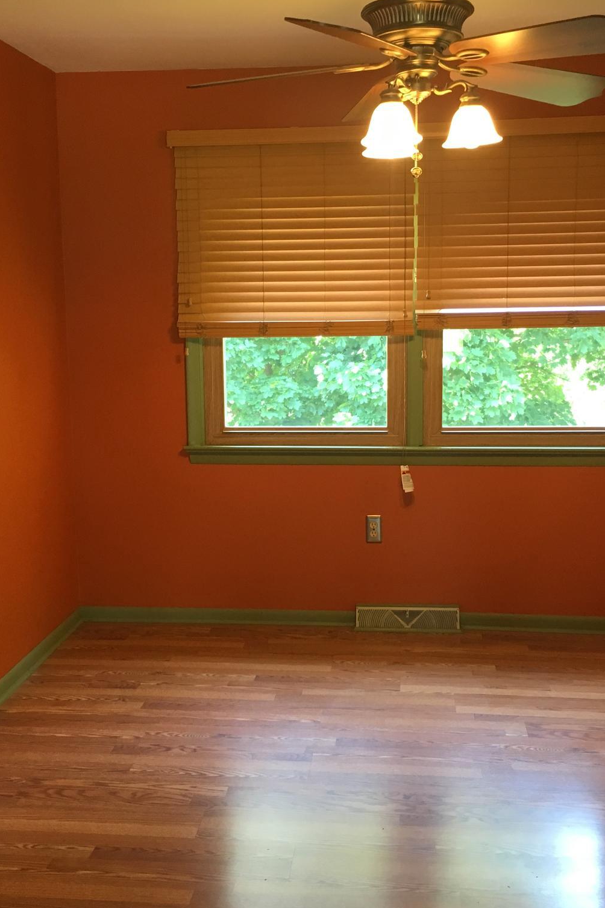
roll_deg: +1.1
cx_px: 287
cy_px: 458
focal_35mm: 41
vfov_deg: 47.4
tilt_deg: -7.9
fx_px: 1034
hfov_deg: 32.6
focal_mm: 4.15
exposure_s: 1/30
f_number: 2.2
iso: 80
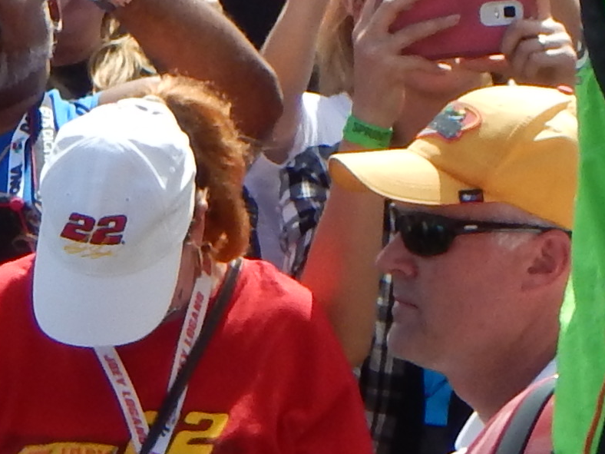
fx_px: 13388
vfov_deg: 1.9
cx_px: 1112
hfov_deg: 2.6
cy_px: 137
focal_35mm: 766
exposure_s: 1/500
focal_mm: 23.4
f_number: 4.8
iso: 125
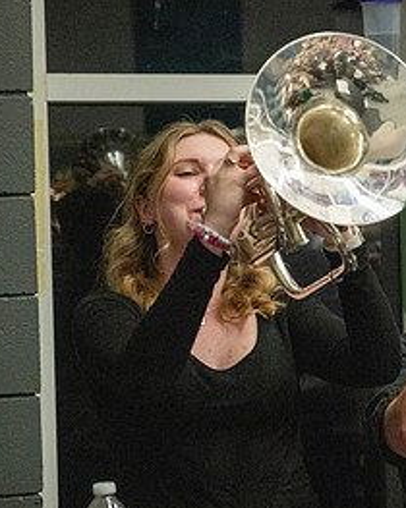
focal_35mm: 145
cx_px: 547
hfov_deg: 10.4
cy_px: 277
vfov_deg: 13.3
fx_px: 2180
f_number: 4
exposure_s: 1/500
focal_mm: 70
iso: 10000
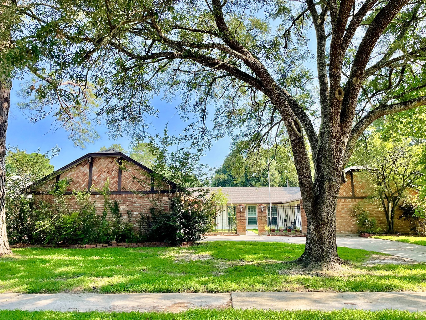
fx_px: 320
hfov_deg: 67.3
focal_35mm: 26
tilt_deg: +10.7
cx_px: 213
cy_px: 160
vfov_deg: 53.1
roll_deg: +0.8
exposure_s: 1/1247
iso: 32
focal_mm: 4.2
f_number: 1.6
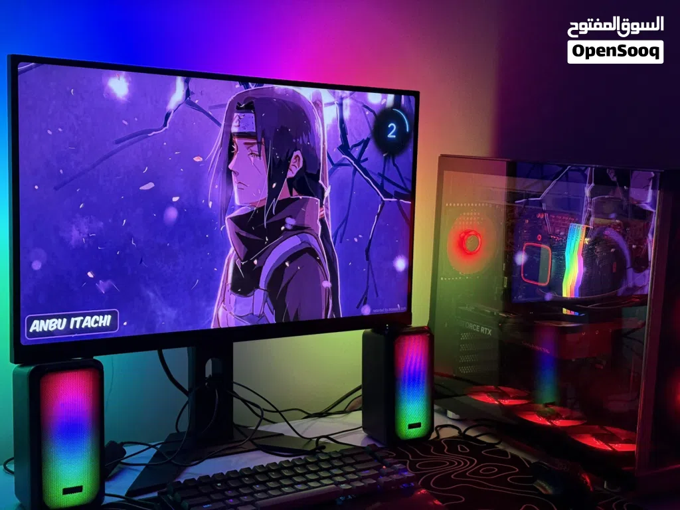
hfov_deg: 39.7
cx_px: 340
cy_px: 255
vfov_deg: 30.3
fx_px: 943
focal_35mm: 48
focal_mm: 6.76
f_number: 1.78
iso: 250
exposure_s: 1/54
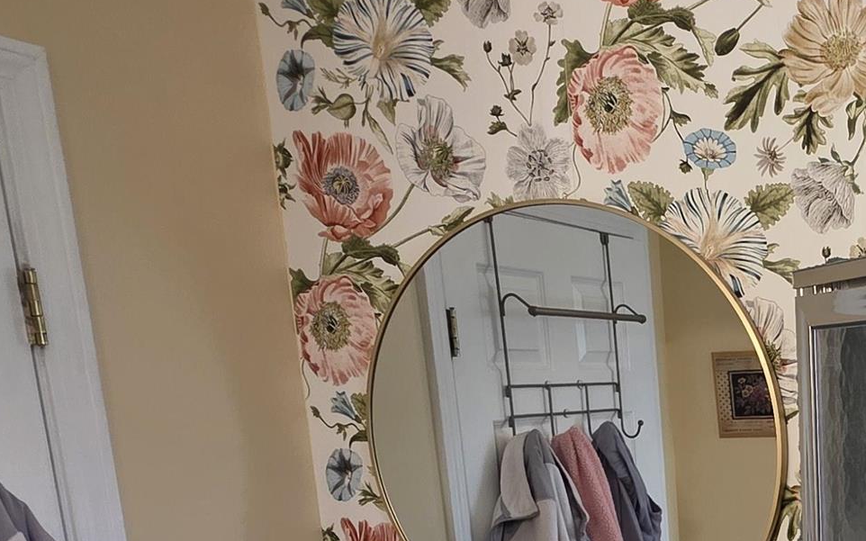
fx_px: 1038
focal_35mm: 44
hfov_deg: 37.9
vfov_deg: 26.3
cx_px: 946
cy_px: 636
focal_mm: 2.2
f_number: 1.9
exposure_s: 1/60
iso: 160
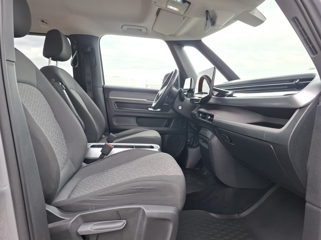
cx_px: 160
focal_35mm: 23
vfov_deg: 58.9
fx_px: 213
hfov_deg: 73.9
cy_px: 120
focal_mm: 5.54
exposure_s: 1/100
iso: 160
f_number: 1.8
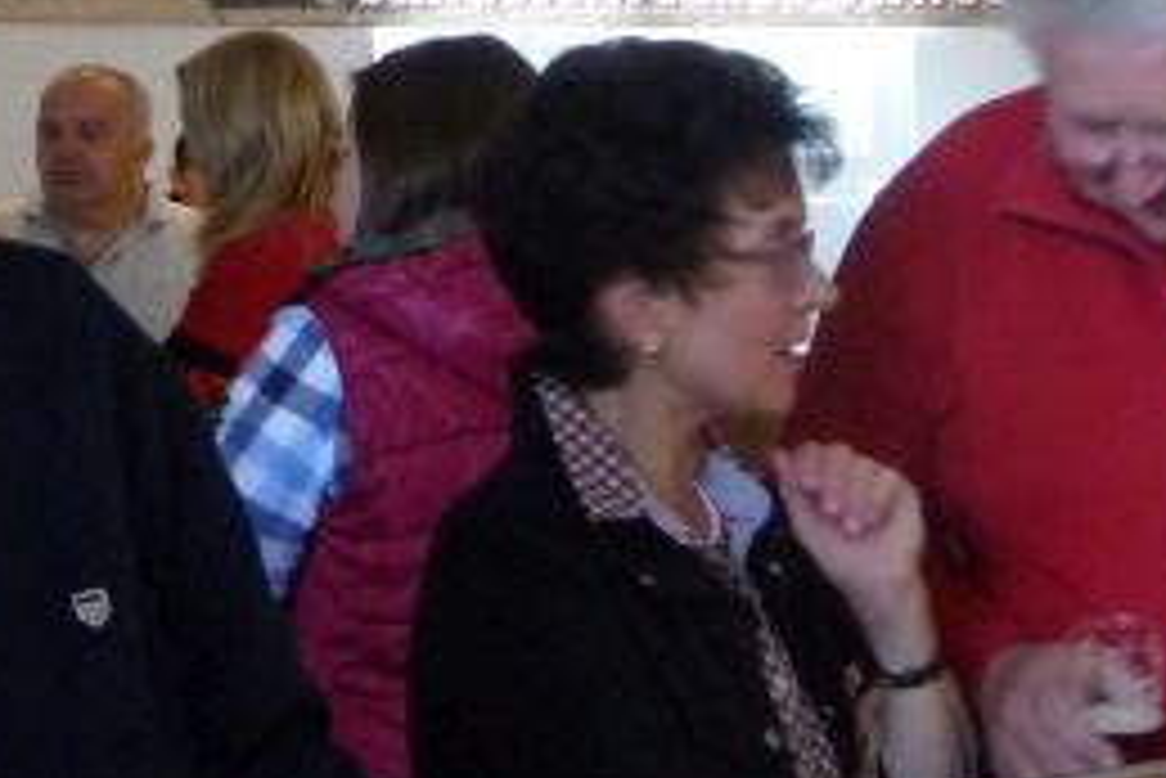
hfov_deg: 22.1
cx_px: 1017
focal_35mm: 90
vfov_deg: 15.1
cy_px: 175
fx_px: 2917
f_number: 3.3
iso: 400
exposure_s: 1/10
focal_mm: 4.7
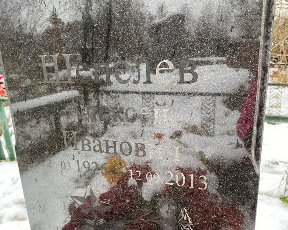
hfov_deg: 62.2
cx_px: 141
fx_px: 239
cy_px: 114
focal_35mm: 28
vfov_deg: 51.5
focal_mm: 4.25
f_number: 1.8
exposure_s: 1/121
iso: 100
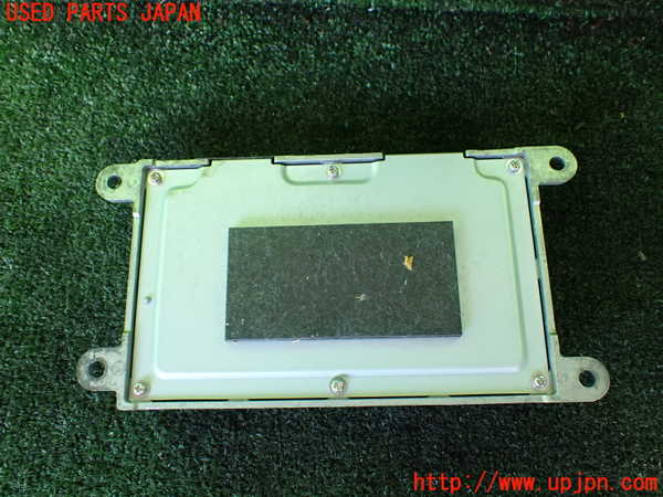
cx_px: 332
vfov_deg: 46.8
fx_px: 575
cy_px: 248
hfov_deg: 60.0
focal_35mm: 30
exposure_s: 1/125
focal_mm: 5.4
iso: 250
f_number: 2.3
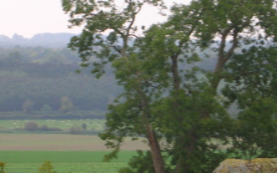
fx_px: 1773
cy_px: 91
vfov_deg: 5.6
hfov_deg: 8.9
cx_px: 136
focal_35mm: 235
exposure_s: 1/89.3
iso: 50
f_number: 4.9
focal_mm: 17.4
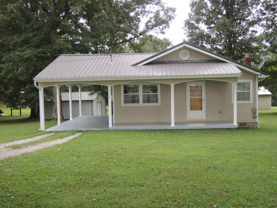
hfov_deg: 45.8
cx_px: 141
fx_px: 328
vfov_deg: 35.1
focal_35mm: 41
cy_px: 106
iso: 100
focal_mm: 7.2
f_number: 3.3
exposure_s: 1/125
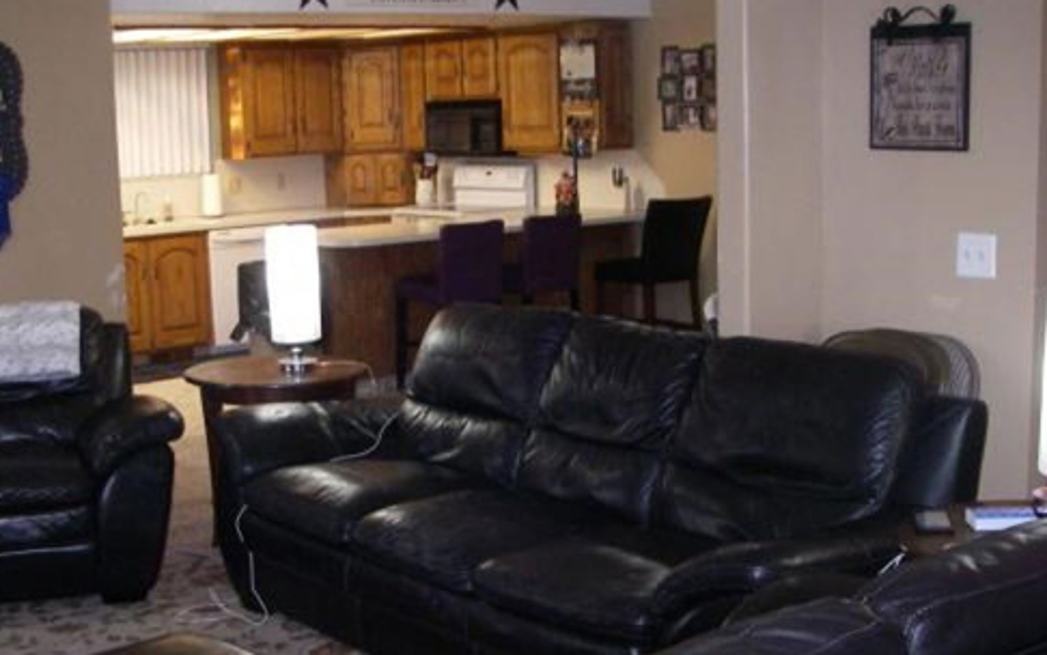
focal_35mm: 53
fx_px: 1513
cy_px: 418
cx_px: 433
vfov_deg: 24.3
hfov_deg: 38.1
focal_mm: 6.3
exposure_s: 1/40
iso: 320
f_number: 3.3
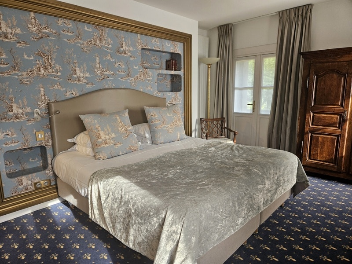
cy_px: 132
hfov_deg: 73.9
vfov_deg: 58.9
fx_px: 234
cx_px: 176
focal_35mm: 23
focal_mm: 5.4
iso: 125
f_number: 1.8
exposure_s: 1/100
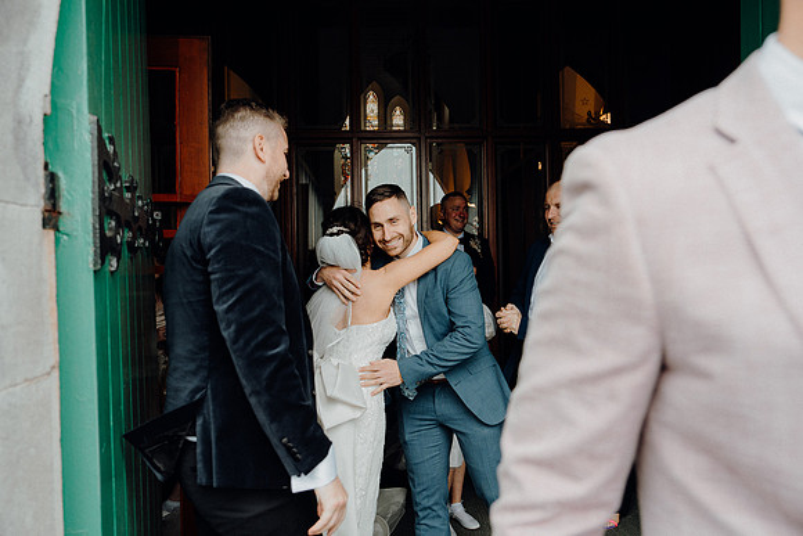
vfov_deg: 48.0
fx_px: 602
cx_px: 402
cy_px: 268
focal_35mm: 27
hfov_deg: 67.4
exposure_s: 1/200
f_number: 3.5
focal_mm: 27
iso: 200
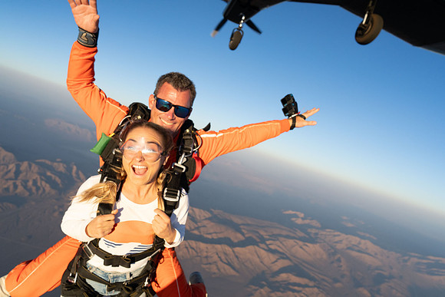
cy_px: 148
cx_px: 222
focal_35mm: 24
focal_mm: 24
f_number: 6.3
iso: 1250
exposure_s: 1/2000
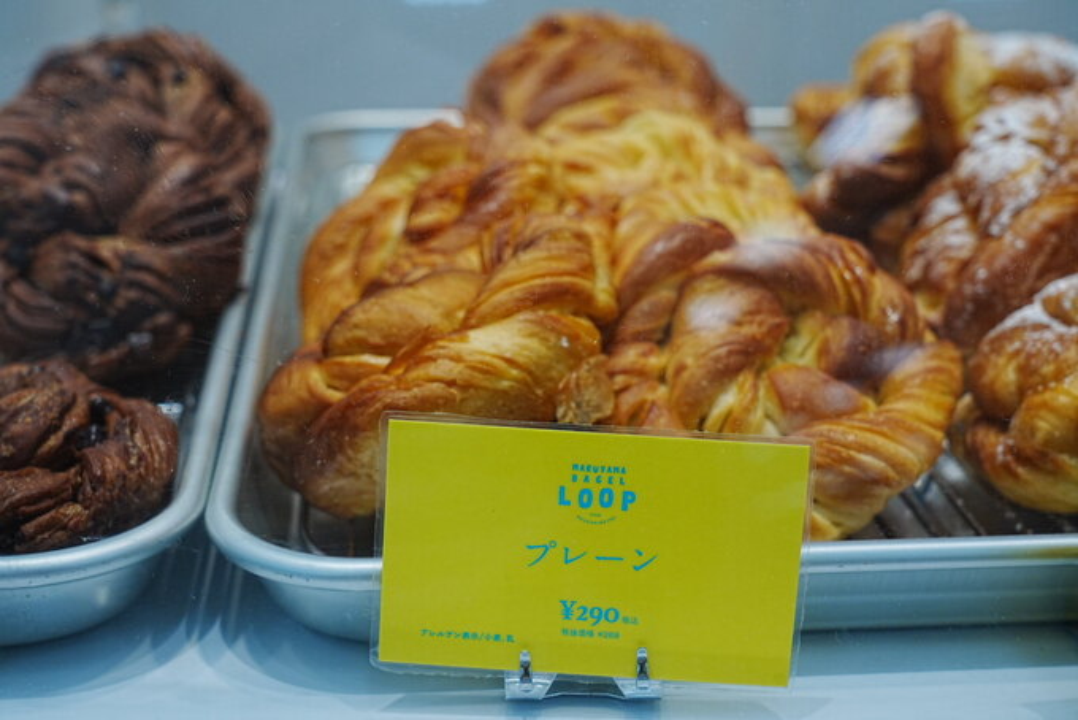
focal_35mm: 53
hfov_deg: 37.5
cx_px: 539
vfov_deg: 25.5
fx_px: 1588
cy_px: 360
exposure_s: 1/100
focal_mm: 53
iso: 500
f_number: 8
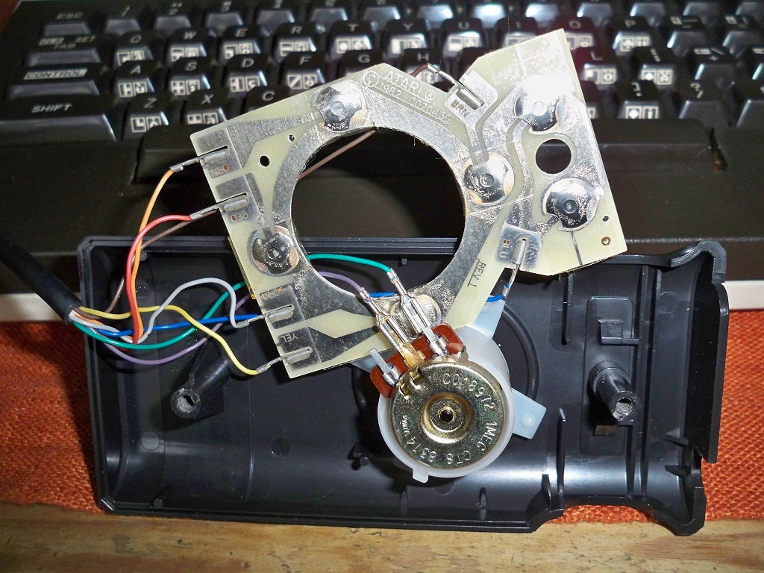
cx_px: 382
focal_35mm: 35
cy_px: 286
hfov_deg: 52.6
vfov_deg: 40.7
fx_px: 772
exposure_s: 1/60
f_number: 3.1
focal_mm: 6.3
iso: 200
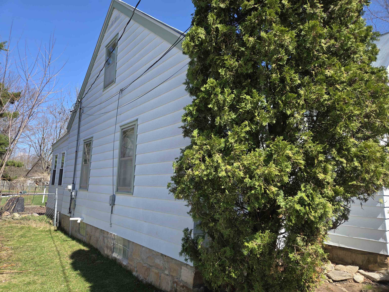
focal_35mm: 23
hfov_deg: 73.9
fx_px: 258
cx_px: 194
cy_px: 146
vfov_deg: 58.9
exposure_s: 1/2476
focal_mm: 5.4
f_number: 1.8
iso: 80
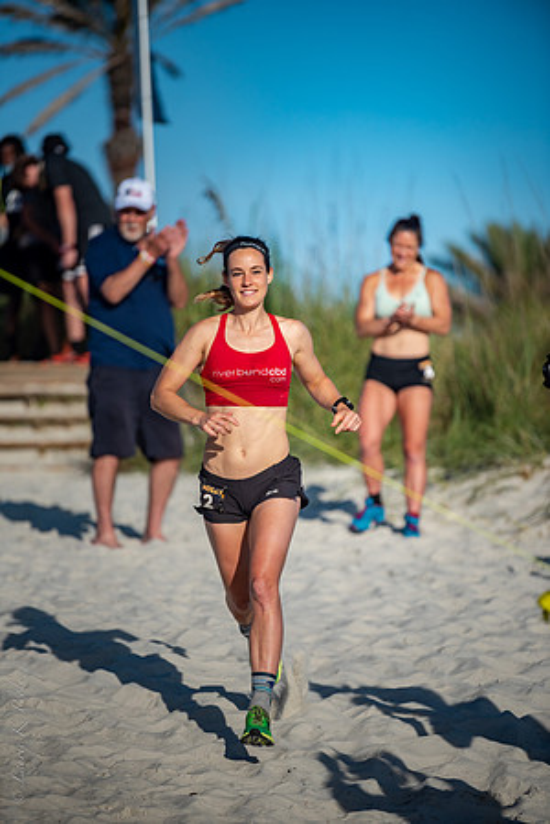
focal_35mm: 200
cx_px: 275
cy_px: 412
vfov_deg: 10.3
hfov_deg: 6.9
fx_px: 4583
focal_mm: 200
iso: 320
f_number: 2.8
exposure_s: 1/4000
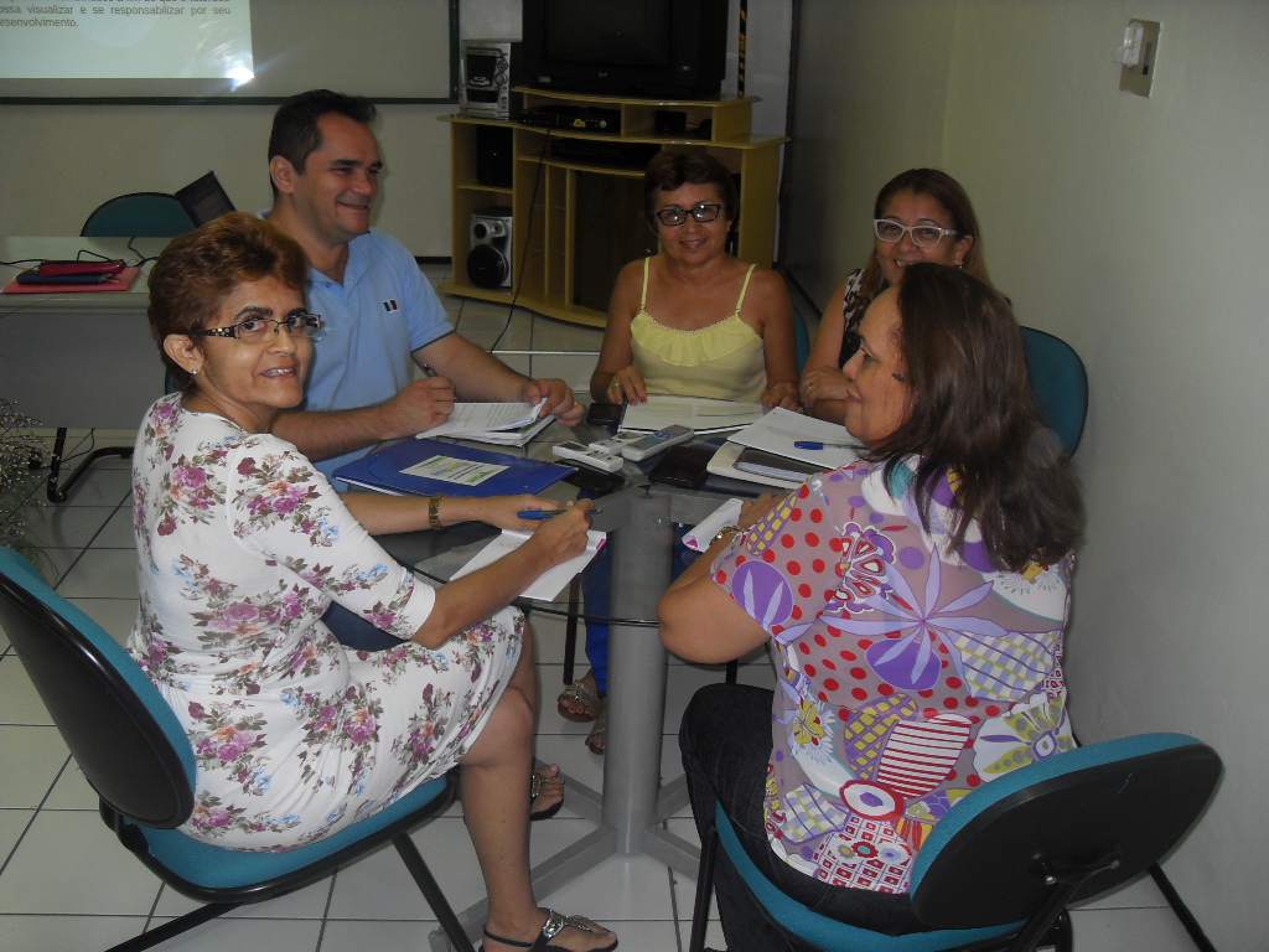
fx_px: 1246
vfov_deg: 41.8
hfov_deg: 54.0
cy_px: 476
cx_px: 634
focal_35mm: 34
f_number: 2.8
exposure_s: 1/45
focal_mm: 6.3
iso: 100
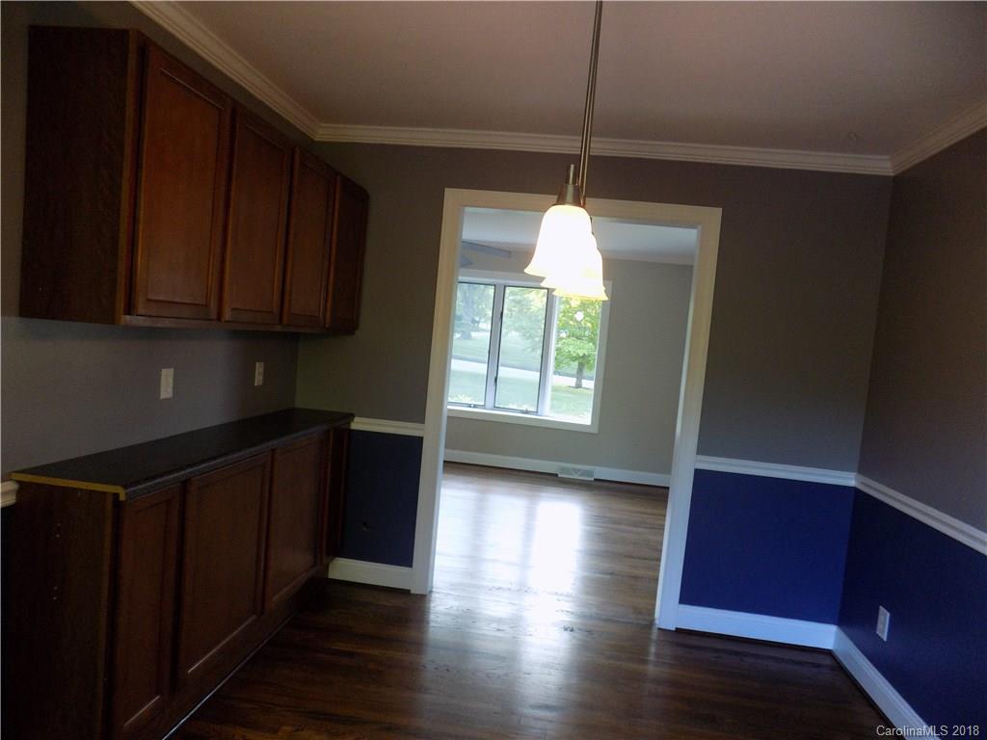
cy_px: 370
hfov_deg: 73.9
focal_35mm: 23
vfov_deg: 58.9
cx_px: 494
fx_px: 656
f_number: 3.1
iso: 160
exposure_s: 1/30
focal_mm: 4
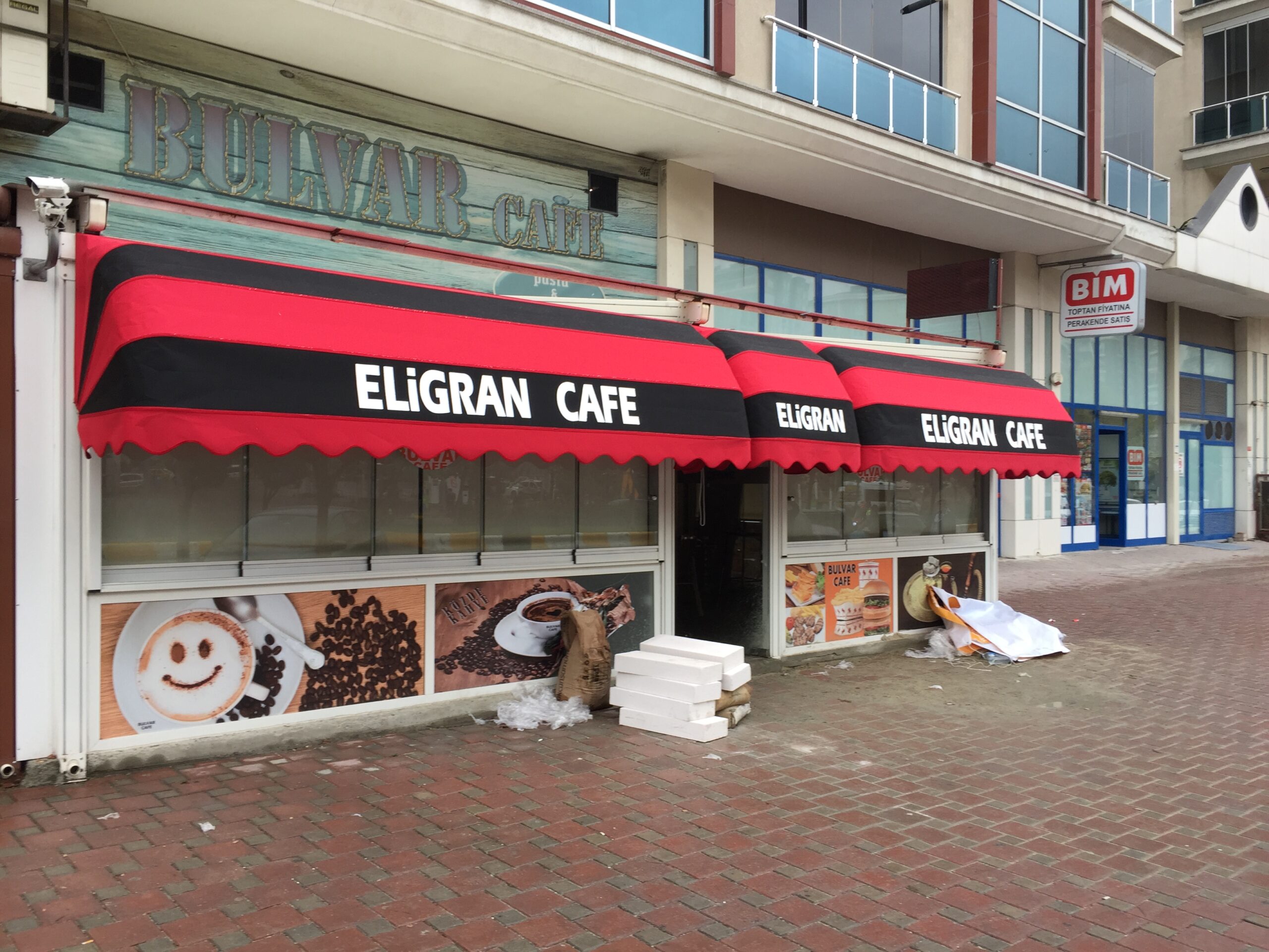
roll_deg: -0.3
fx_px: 1063
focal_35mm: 29
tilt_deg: +0.6
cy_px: 476
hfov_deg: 61.7
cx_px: 634
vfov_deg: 48.2
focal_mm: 4.15
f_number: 2.2
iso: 32
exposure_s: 1/100
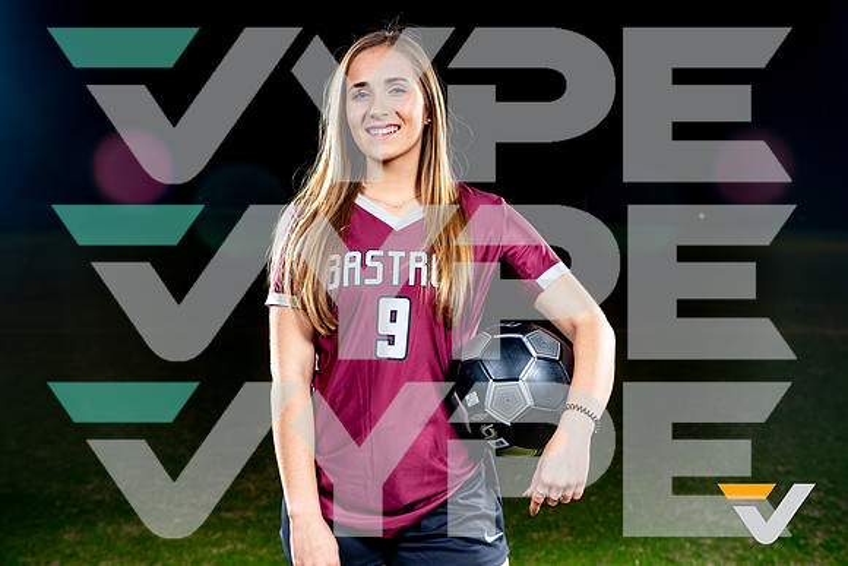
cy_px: 283
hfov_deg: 38.9
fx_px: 1202
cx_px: 424
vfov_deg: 26.5
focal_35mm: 51
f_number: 5.6
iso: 100
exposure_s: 1/125
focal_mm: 51
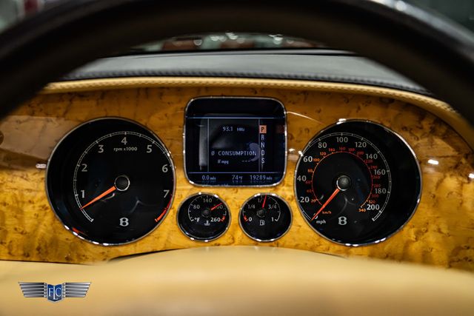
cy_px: 158
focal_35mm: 32
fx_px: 421
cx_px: 237
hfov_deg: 58.7
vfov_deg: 41.1
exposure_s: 1/100
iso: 1250
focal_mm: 32
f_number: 4
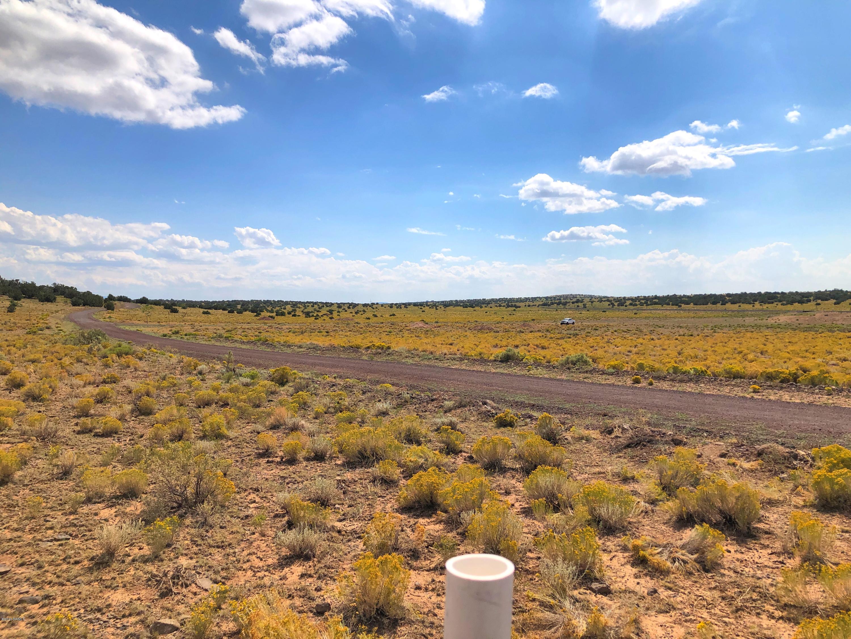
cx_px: 426
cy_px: 320
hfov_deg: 63.4
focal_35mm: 28
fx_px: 688
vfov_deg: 49.7
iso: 25
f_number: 1.8
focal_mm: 3.99
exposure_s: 1/4808
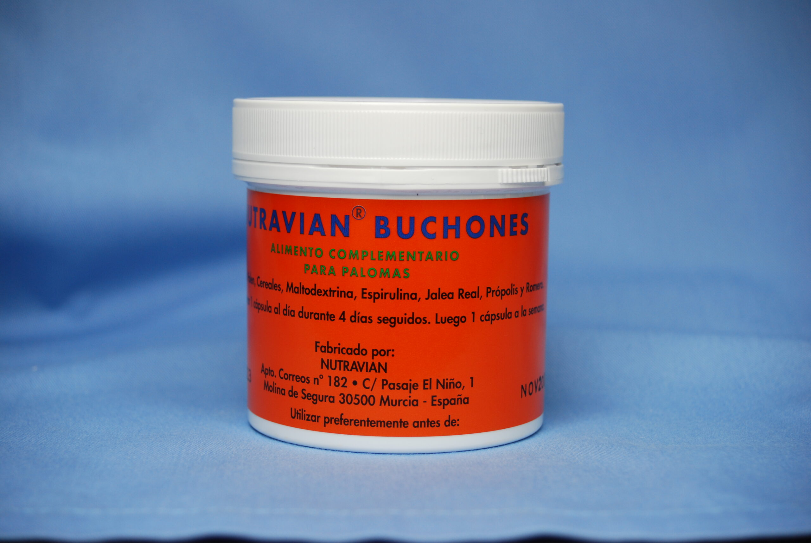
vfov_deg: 18.2
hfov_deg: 27.0
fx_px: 1692
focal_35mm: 75
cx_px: 406
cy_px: 272
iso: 200
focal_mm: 50
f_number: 5.6
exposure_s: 1/40
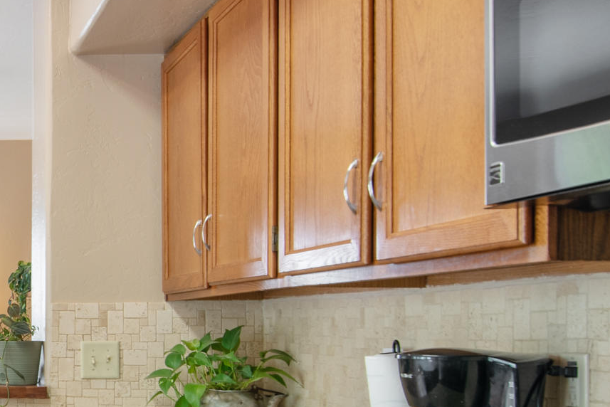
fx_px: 949
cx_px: -152
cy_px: 354
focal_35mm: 56
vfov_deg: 23.7
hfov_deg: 29.7
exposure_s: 1/3
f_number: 7.1
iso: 100
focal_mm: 16
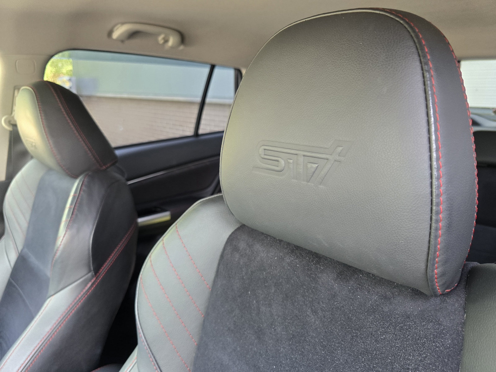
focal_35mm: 23
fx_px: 330
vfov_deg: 58.9
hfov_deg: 73.9
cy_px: 186
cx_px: 248
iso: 200
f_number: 1.7
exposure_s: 1/101
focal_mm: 6.3
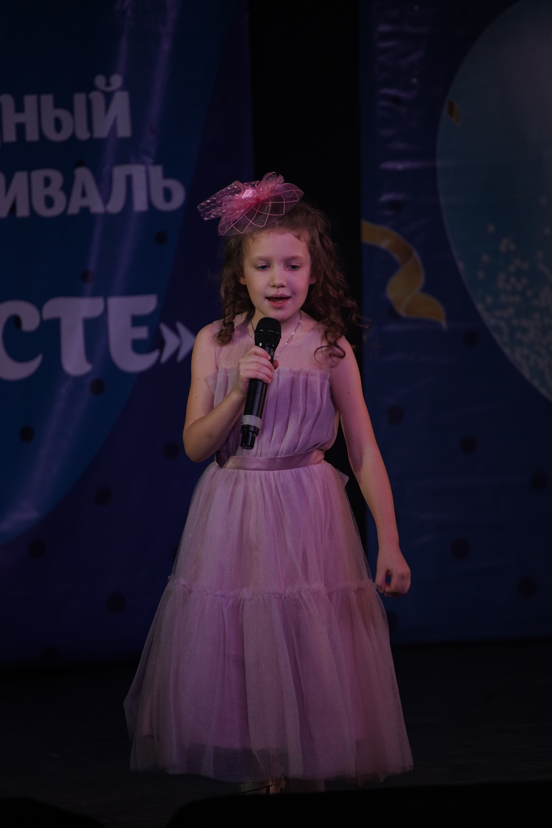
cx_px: 276
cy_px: 414
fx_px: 6899
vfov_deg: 6.9
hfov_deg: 4.6
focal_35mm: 300
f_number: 6.3
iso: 2000
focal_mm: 300
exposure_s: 1/400
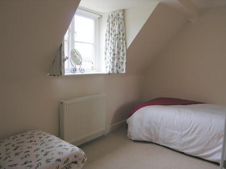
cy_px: 84
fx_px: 170
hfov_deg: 67.3
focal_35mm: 26
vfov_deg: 53.0
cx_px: 113
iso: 50
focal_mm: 6.5
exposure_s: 1/6.5
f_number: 4.2
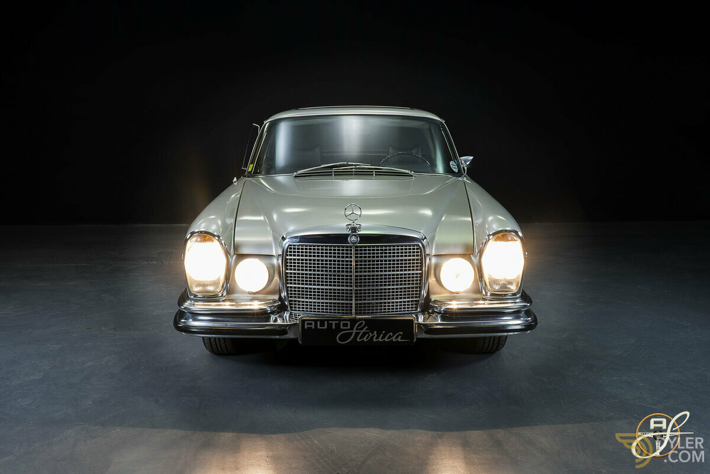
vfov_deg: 38.9
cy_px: 237
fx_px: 671
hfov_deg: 55.8
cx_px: 355
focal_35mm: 34
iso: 250
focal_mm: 34
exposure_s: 1/2
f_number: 11
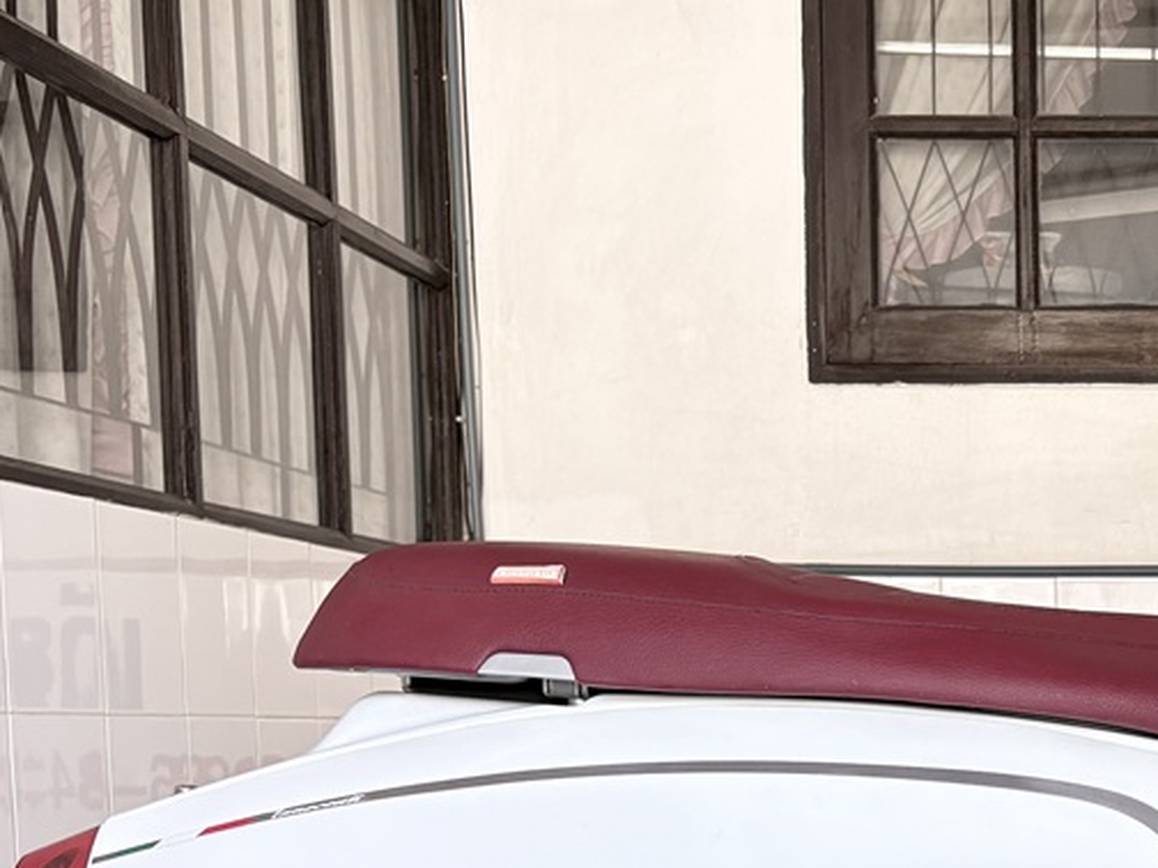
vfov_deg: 21.2
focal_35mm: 66
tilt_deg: -6.1
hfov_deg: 27.2
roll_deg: +0.6
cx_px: 1241
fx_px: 2208
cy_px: 953
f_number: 1.6
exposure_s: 1/122
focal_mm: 5.96
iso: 100
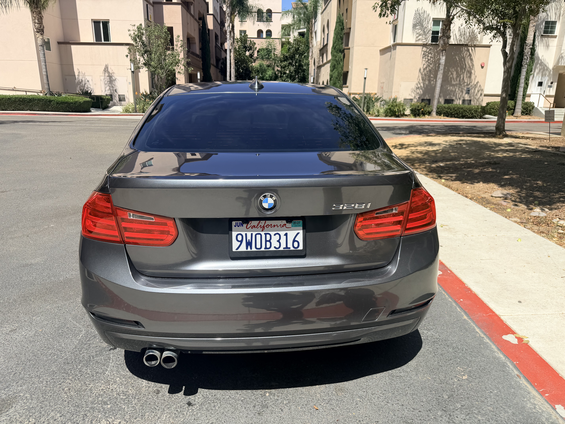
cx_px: 282
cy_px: 212
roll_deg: -0.9
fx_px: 392
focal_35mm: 24
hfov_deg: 71.6
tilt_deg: -15.8
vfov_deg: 56.8
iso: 80
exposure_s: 1/3145
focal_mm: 6.76
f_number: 1.78
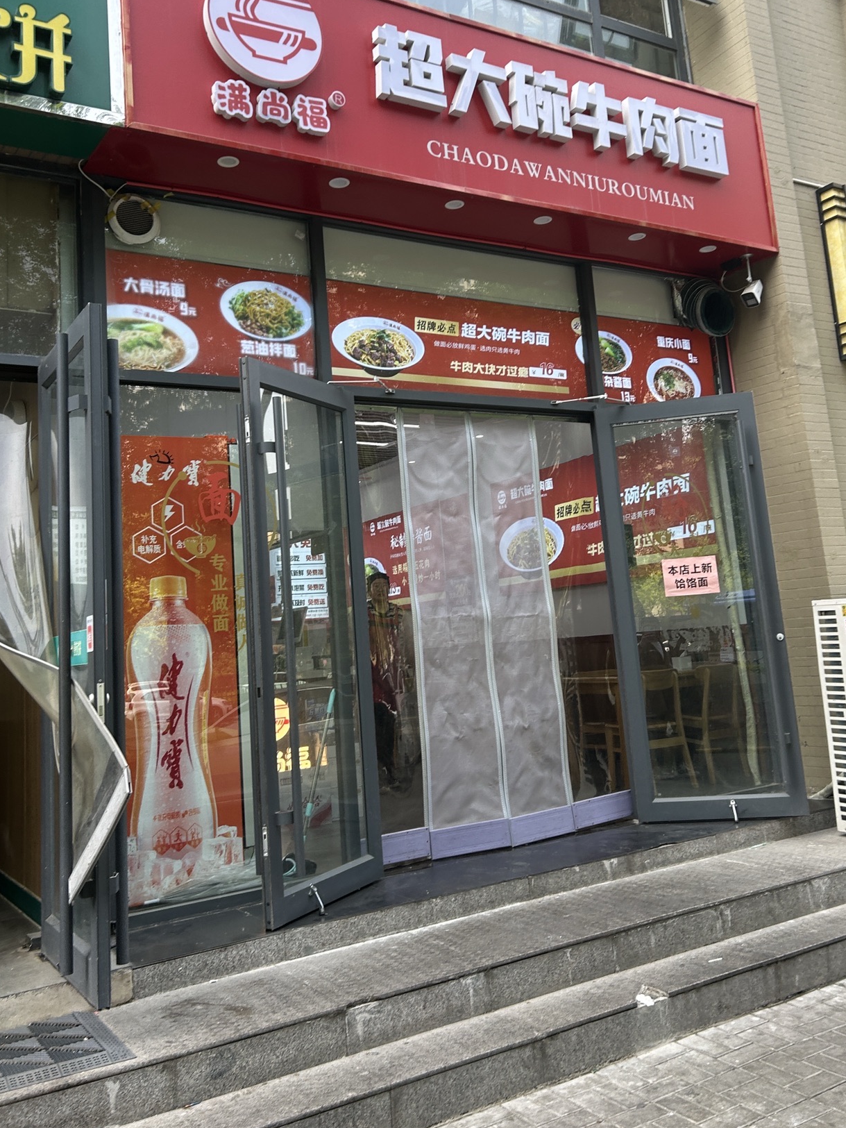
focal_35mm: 32
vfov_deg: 56.5
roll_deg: +3.7
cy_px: 464
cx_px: 425
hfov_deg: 44.2
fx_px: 1043
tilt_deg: +7.9
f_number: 1.5
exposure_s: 1/302
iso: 50
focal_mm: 5.7
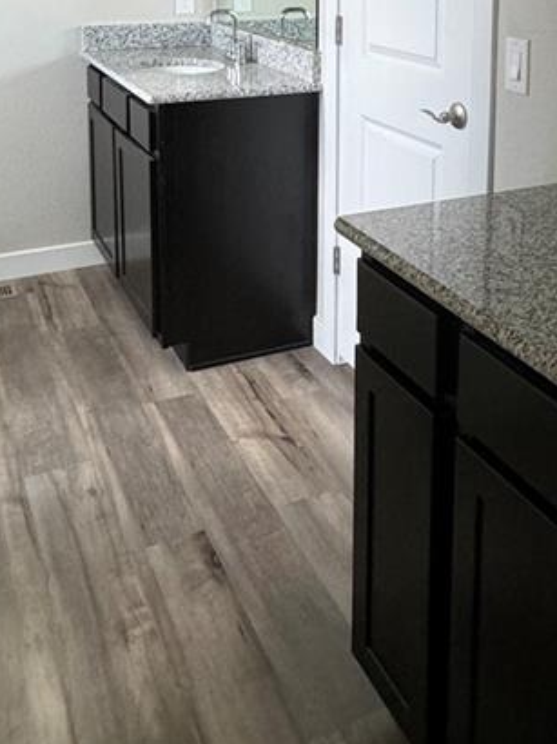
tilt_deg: -7.6
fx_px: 881
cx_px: 361
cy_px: 54
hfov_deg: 34.8
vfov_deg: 41.6
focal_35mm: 41
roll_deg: -1.0
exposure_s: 1/99
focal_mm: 2.22
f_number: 2.2
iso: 320
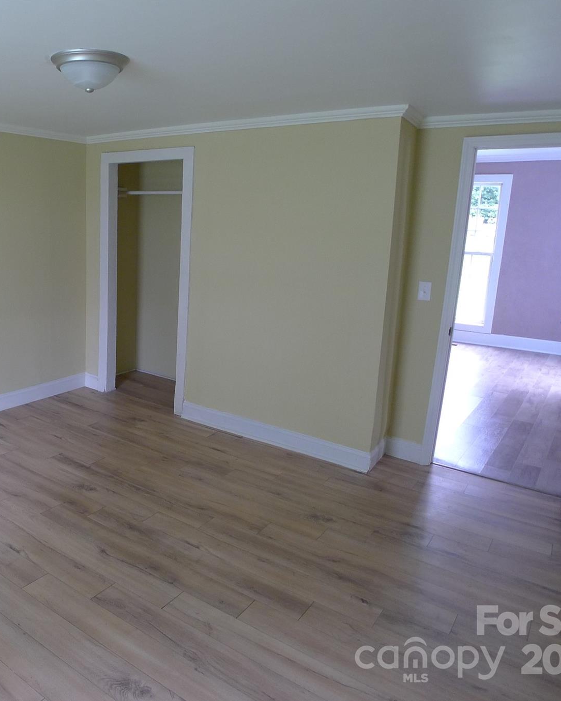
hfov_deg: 41.6
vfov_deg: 52.9
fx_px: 706
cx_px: 118
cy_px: 350
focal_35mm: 34
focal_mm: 5.1
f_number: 2
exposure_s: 1/60
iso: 160
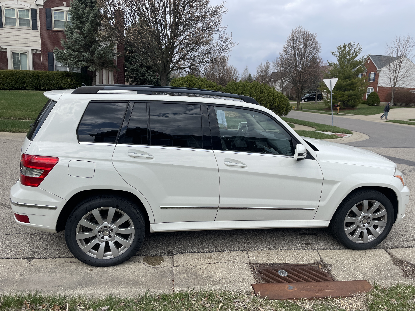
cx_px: 208
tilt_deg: -10.2
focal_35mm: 26
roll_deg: -3.0
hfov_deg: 67.3
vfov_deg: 53.1
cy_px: 156
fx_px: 312
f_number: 1.6
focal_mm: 4.2
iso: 32
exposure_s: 1/3125
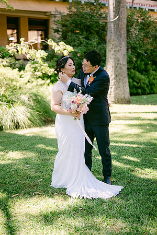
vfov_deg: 39.6
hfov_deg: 27.0
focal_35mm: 50
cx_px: 78
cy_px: 118
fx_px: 327
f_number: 1.8
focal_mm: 50
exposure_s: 1/640
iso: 80
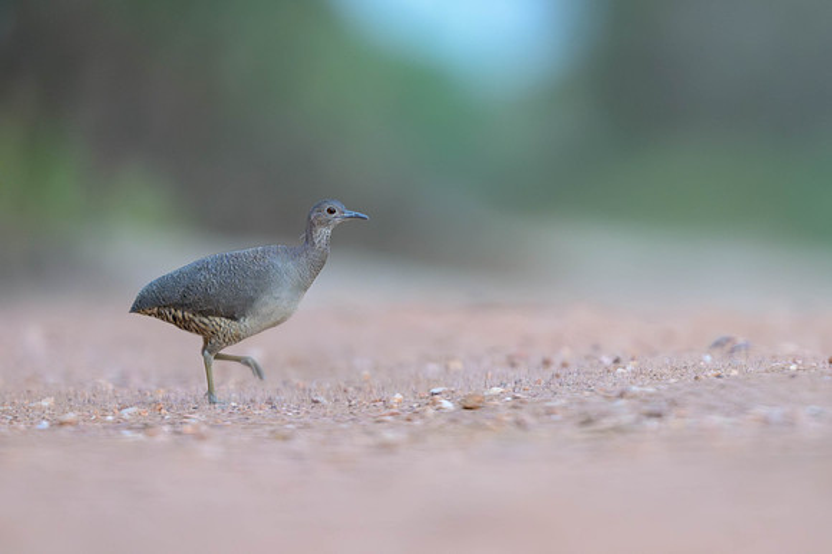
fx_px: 25023
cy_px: 197
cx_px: 537
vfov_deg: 1.3
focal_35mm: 1083
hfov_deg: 1.9
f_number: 4
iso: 2500
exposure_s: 1/500
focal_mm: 560
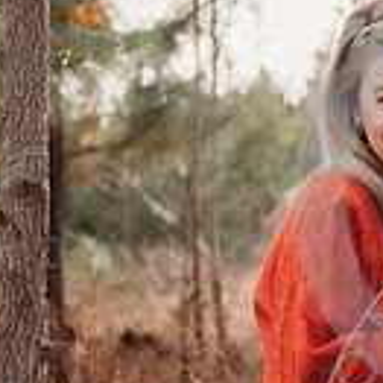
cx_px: 757
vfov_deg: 9.2
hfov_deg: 8.7
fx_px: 2378
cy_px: 238
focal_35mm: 190
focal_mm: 48
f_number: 2.8
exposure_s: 1/160
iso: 100
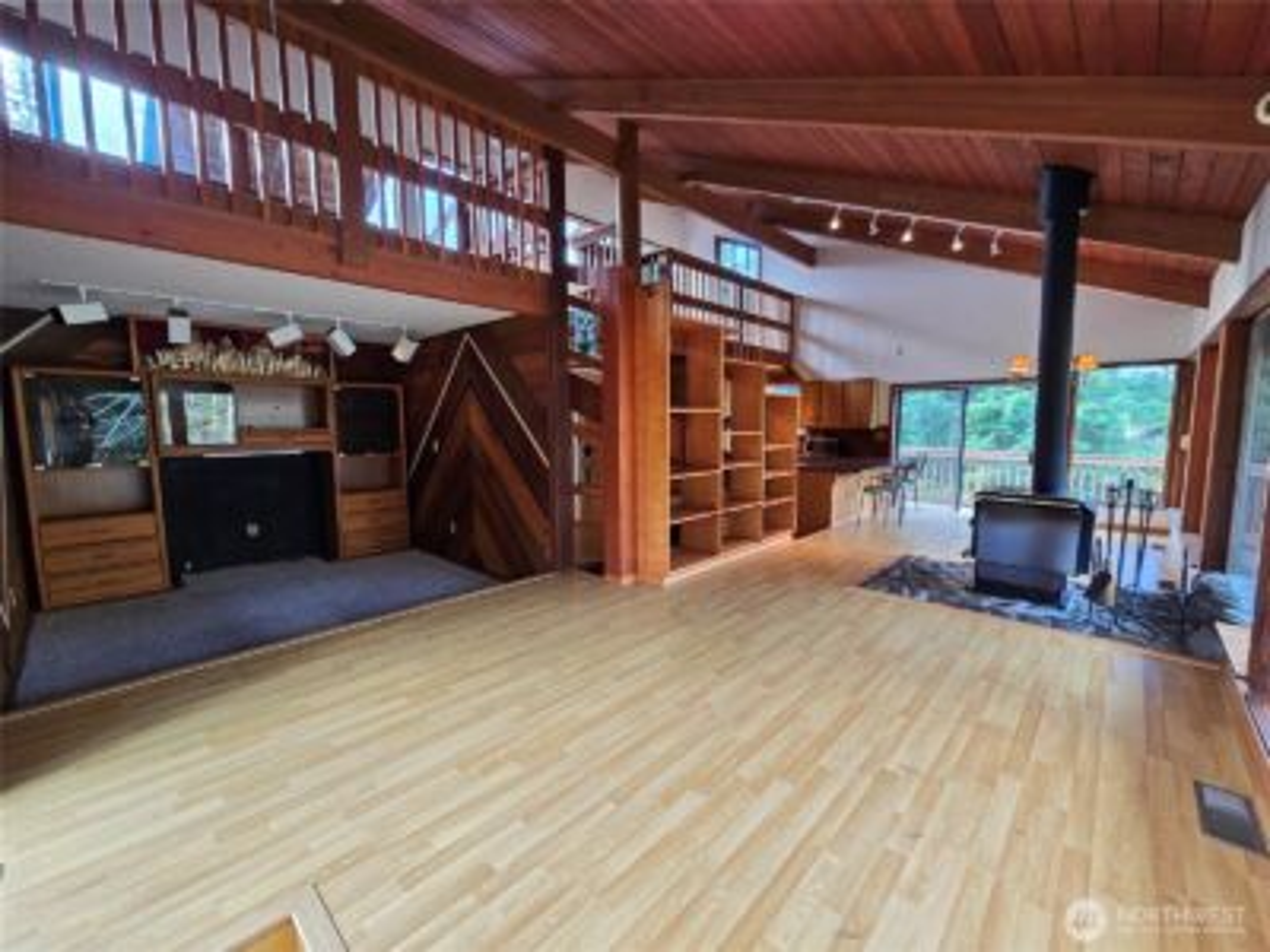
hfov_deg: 106.2
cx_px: 635
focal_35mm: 13
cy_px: 476
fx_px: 477
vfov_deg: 89.9
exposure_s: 1/60
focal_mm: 2.2
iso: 160
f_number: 2.2
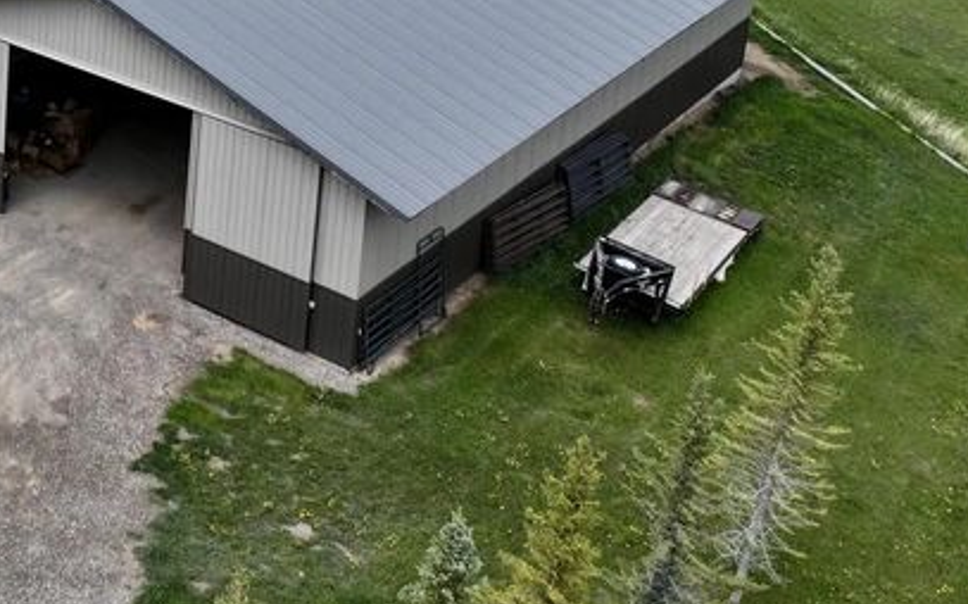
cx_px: -212
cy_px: -177
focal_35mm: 64
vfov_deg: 18.8
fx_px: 1688
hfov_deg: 27.8
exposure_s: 1/1600
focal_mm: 12.29
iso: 110
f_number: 2.8
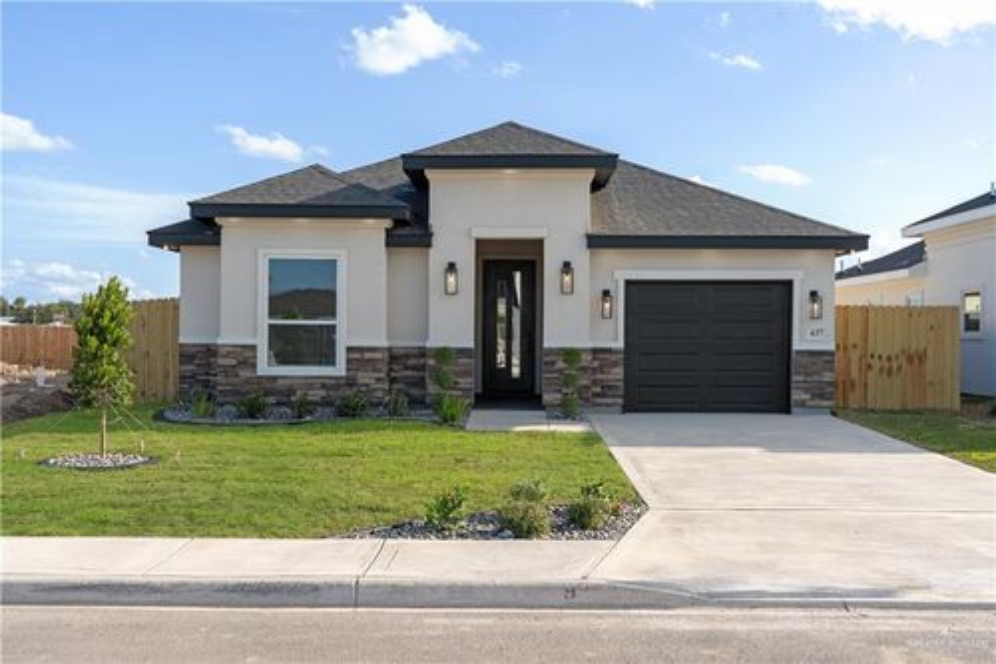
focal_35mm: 38
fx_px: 1051
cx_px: 498
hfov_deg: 50.7
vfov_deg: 35.0
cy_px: 332
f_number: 8
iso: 100
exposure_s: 1/200
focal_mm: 38
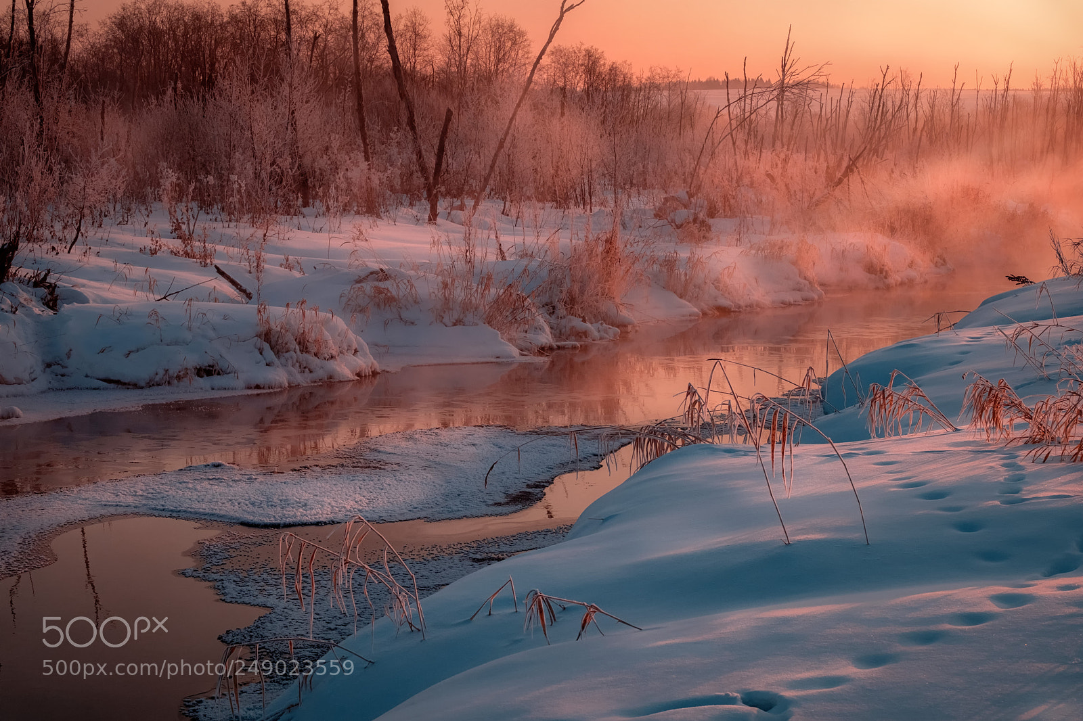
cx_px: 542
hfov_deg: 27.0
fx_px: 2256
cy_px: 360
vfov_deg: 18.2
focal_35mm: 75
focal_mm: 50
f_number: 11
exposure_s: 1/350
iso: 800
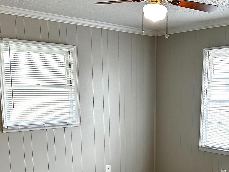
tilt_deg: -8.8
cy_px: 150
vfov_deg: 28.7
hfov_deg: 38.6
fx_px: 324
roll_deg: +0.0
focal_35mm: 49
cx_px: 147
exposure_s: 1/120
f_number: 1.78
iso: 160
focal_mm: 6.86
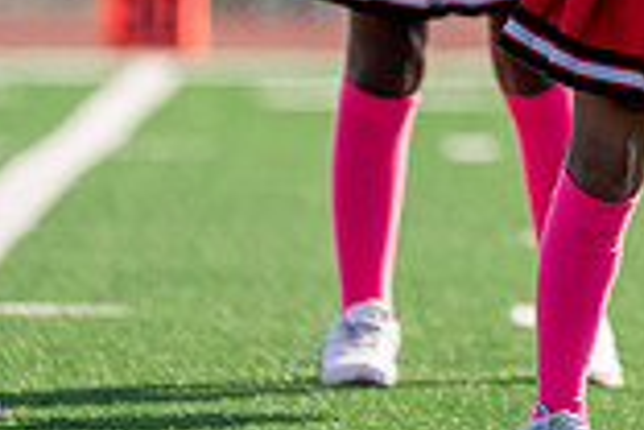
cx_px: 830
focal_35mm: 773
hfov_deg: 2.7
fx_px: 13827
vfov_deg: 1.8
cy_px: -236
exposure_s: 1/1250
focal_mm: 194
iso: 100
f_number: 2.8
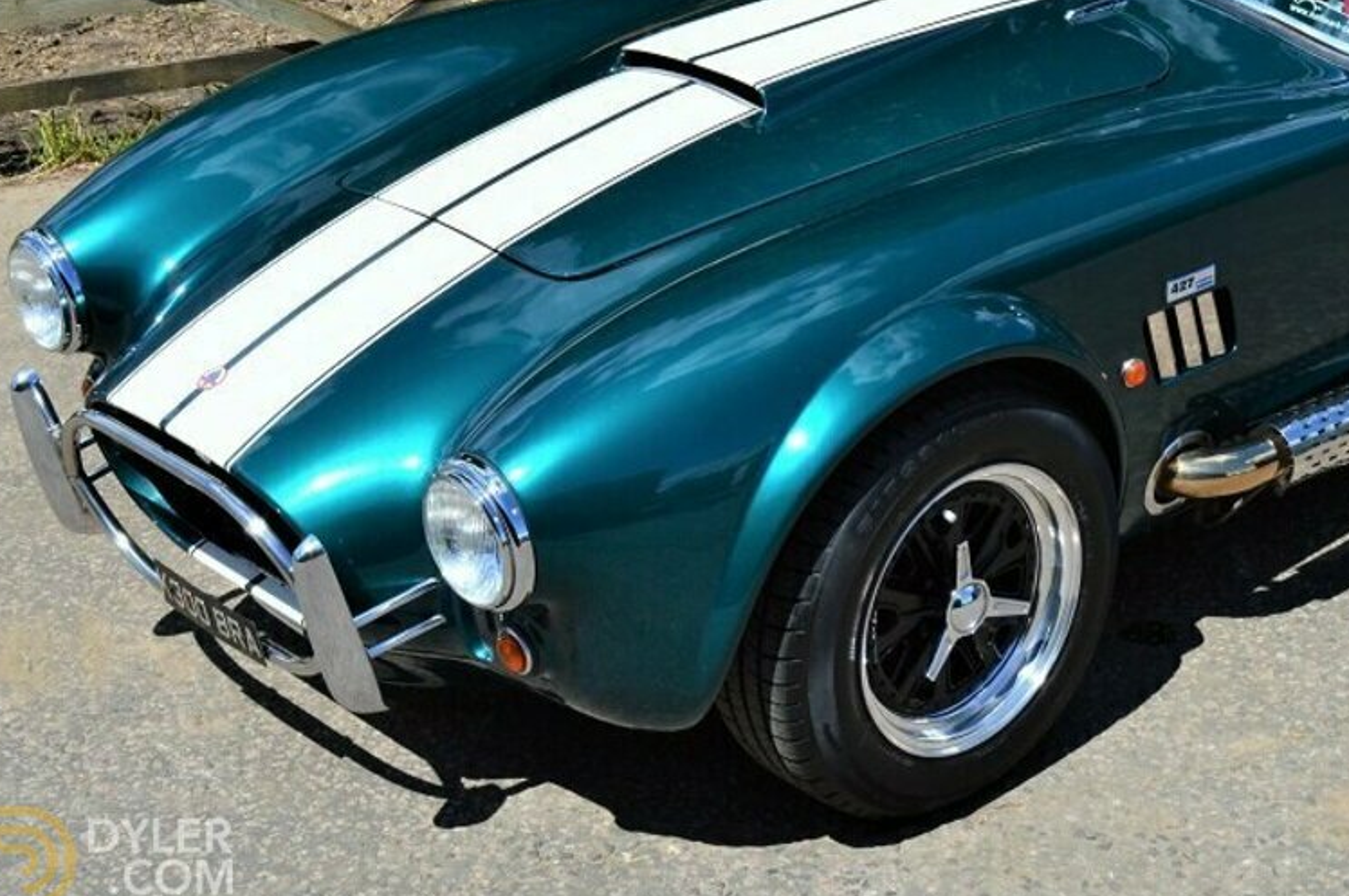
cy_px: 212
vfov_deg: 19.3
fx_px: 2613
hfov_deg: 28.5
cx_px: 1026
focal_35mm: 70
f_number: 11
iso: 250
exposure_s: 1/500
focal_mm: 29
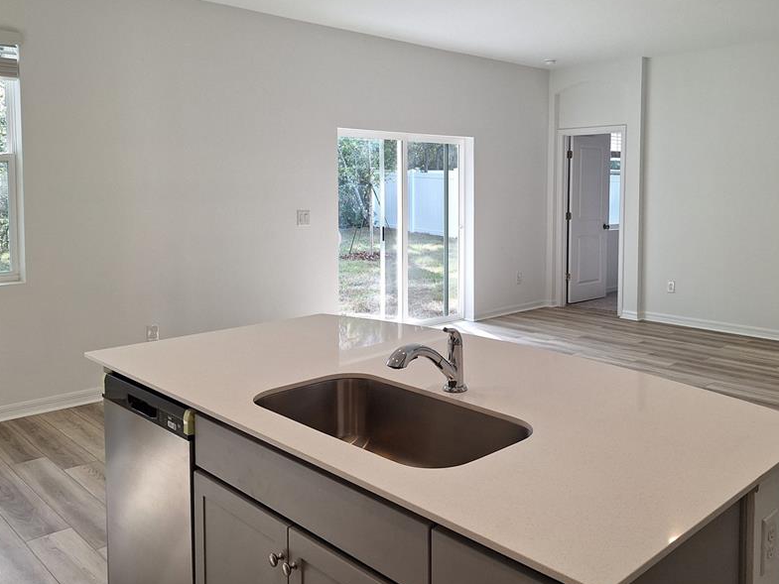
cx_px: 454
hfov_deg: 59.6
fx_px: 675
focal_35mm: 30
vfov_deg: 46.5
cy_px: 231
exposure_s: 1/120
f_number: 1.8
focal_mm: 5.54
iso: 50
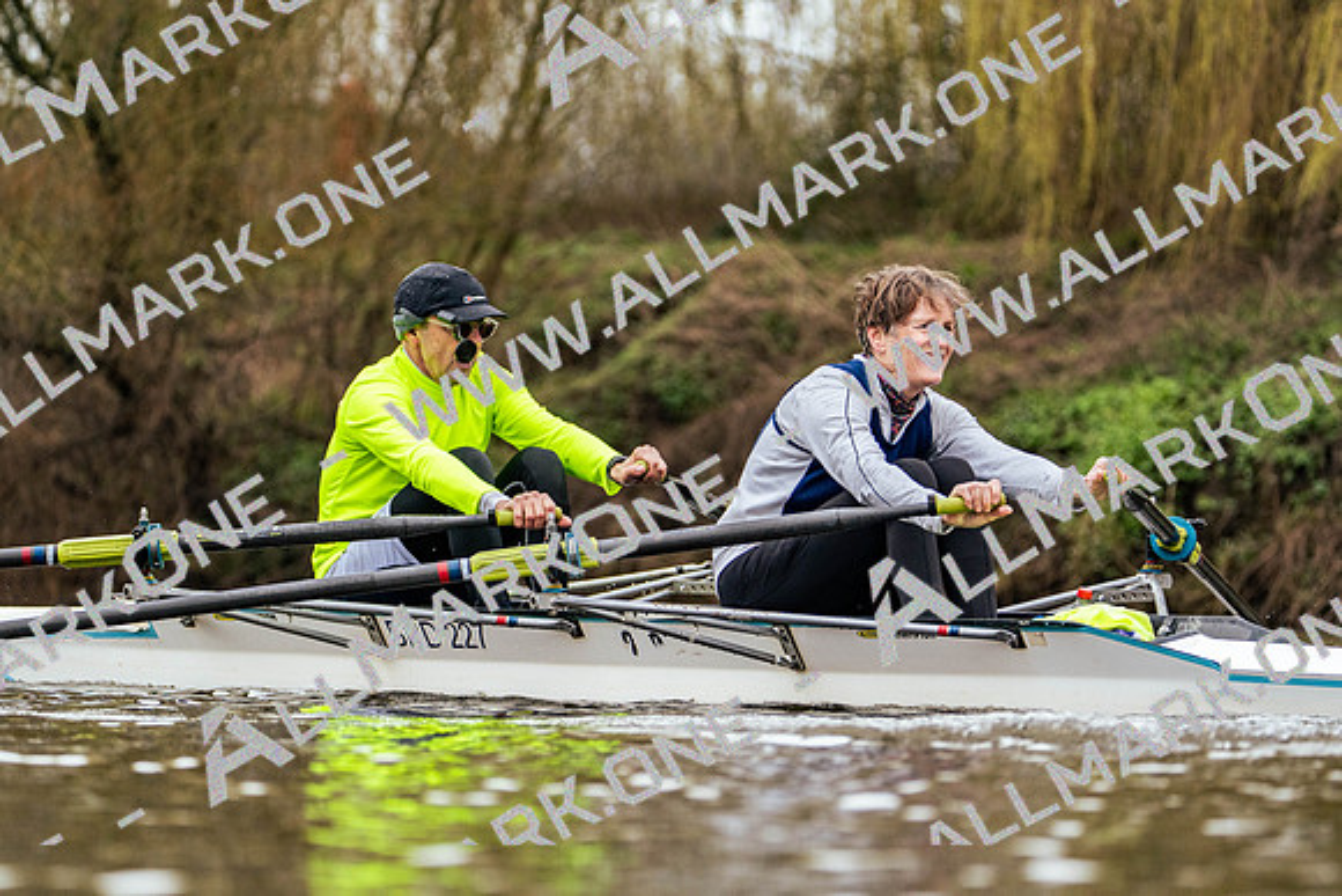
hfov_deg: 8.7
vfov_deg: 5.8
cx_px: 671
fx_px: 8799
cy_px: 448
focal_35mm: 236
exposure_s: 1/2000
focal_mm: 236
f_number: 6.3
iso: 2000
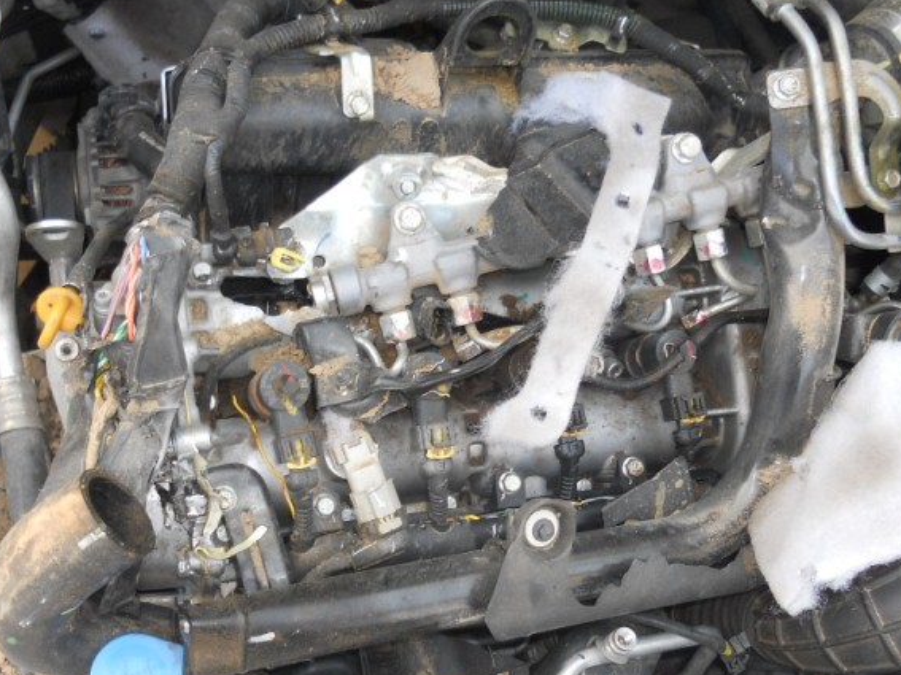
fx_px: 1015
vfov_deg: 36.7
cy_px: 394
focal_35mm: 39
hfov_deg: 47.8
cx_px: 404
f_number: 3.2
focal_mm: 4.9
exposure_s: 1/40
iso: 80
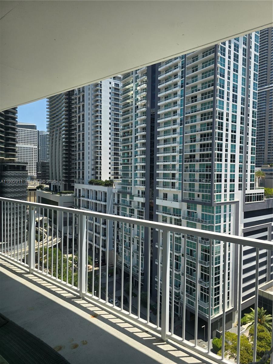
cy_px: 182
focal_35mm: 23
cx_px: 136
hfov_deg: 58.9
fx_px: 242
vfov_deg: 73.9
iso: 12
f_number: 1.7
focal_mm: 6.3
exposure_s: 1/400
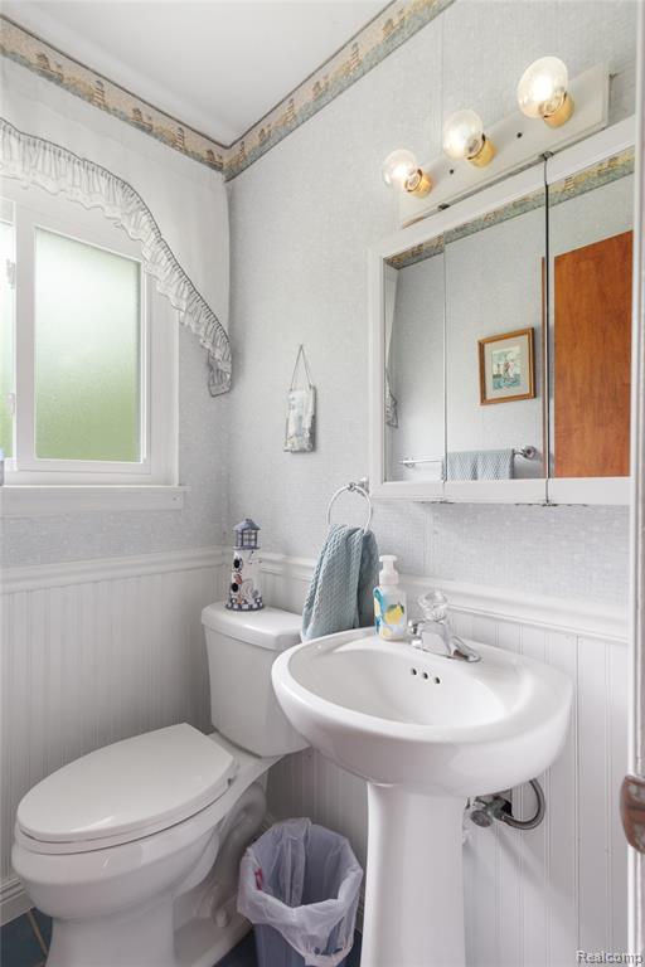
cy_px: 484
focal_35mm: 17
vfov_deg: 93.3
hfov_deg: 70.4
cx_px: 322
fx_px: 457
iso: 400
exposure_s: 1/6
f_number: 9
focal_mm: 17
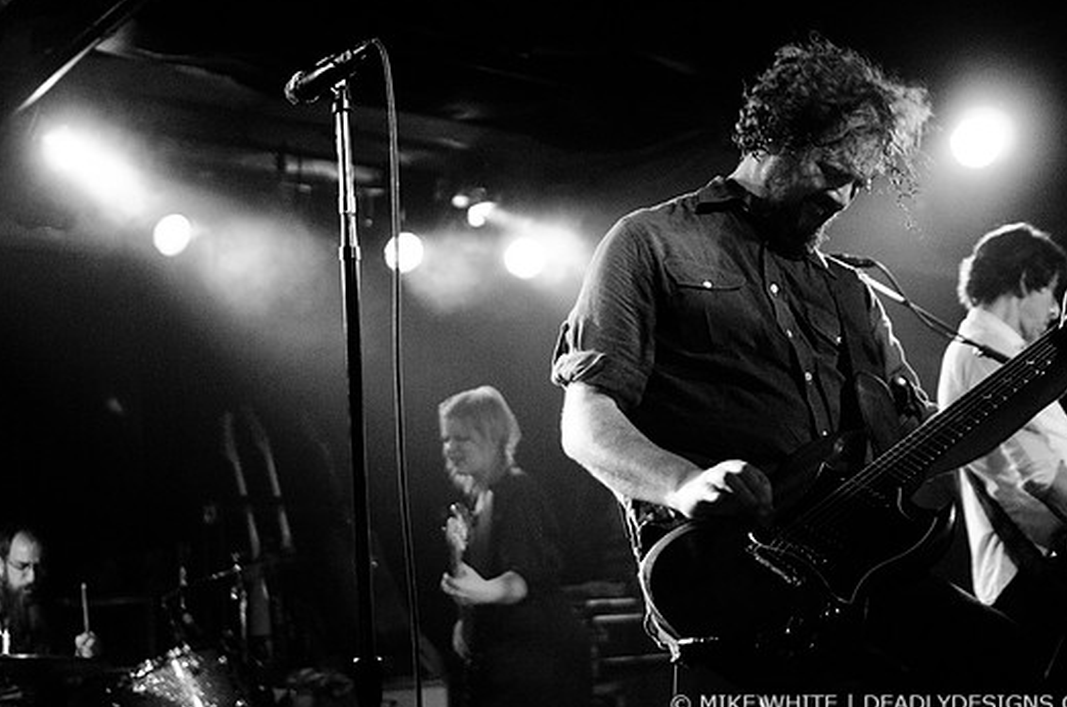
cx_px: 529
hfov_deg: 39.7
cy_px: 329
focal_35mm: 50
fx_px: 1479
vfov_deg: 26.9
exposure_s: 1/160
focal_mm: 30
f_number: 1.8
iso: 1600
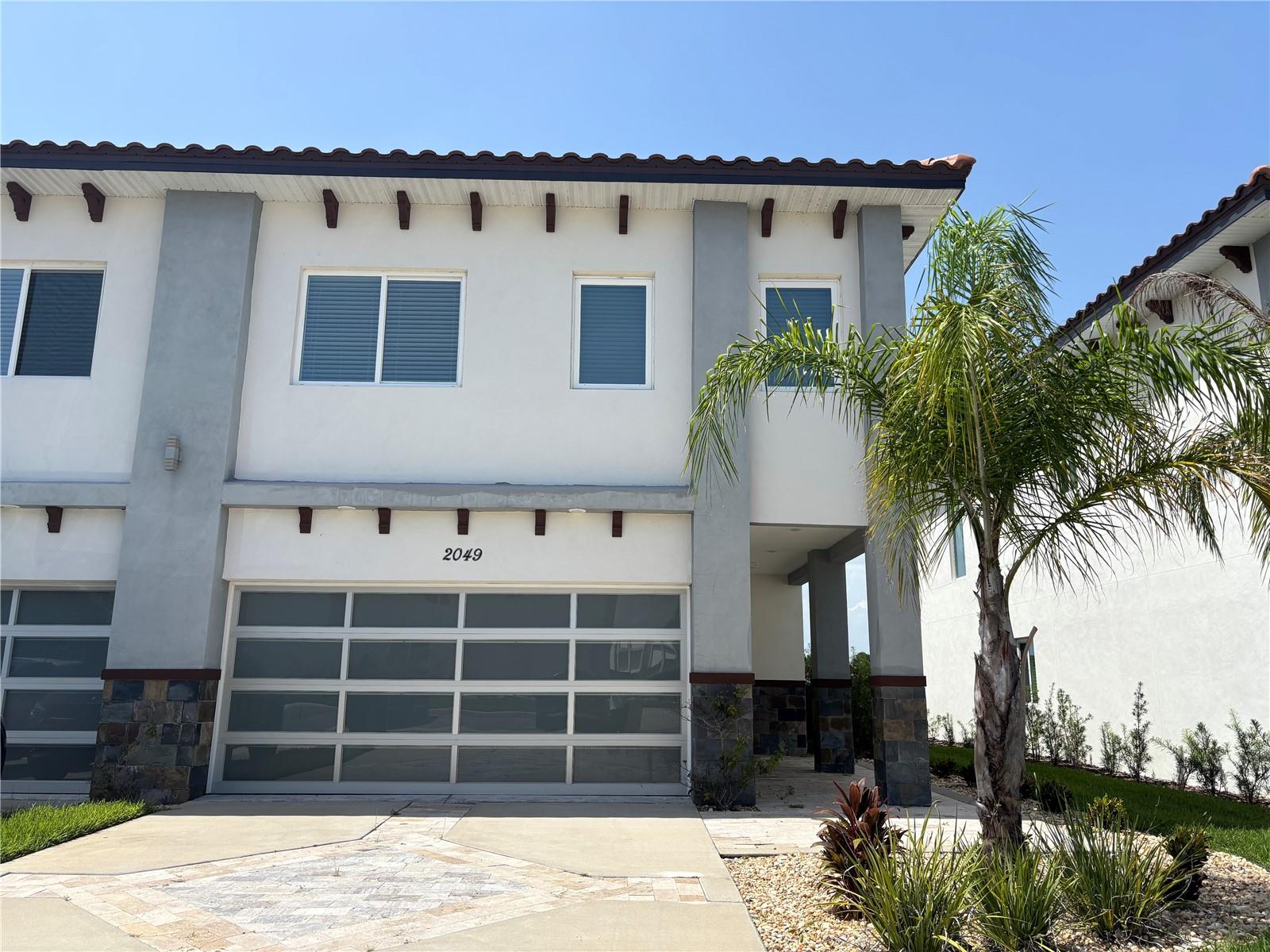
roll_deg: -1.0
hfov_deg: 67.3
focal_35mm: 26
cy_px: 476
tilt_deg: +12.0
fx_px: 954
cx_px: 635
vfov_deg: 53.1
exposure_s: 1/3937
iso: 50
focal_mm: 5.96
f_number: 1.6
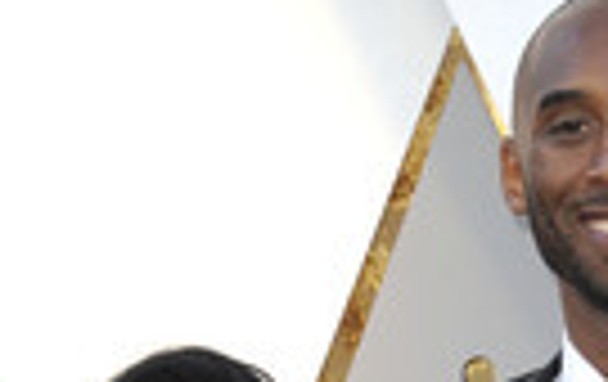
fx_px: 4998
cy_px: 845
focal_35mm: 301
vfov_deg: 4.3
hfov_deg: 6.9
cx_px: 534
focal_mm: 100
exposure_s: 1/250
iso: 1000
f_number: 7.1
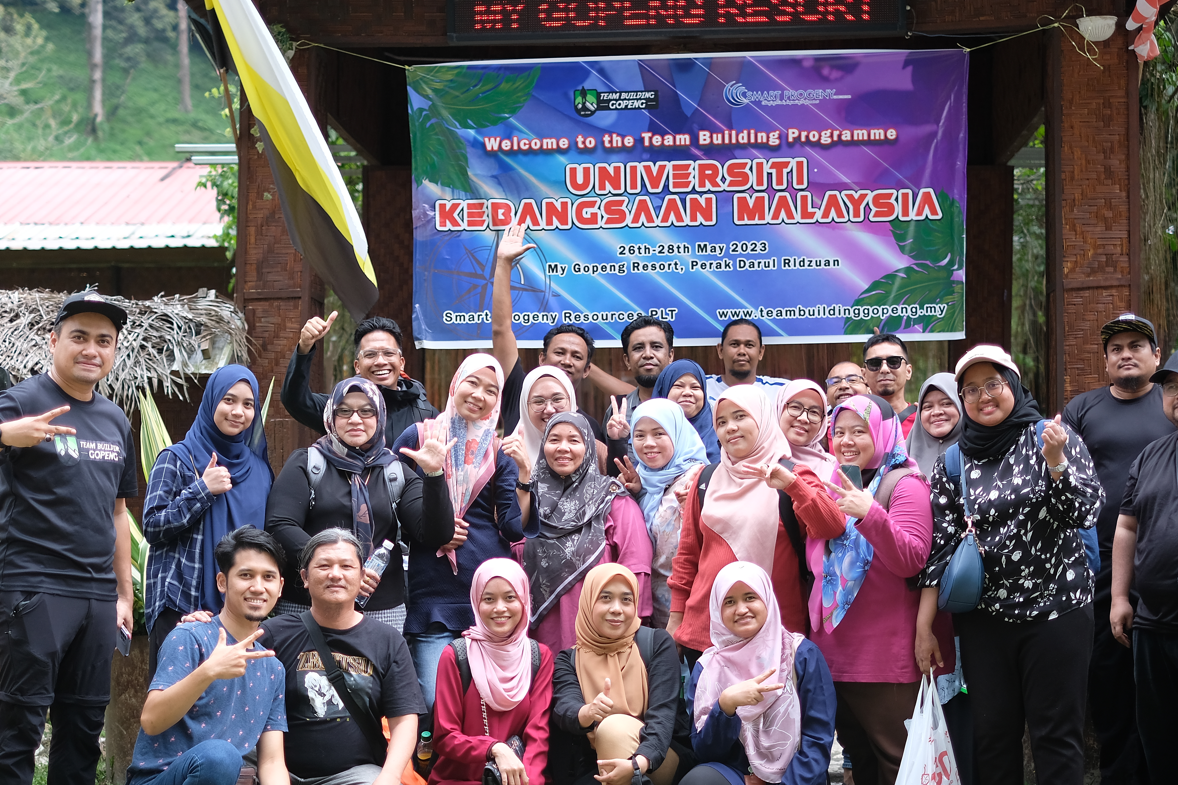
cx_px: 573
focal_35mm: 69
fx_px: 2258
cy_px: 408
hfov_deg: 29.2
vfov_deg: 19.7
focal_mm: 35
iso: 200
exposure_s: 1/950
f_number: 1.4
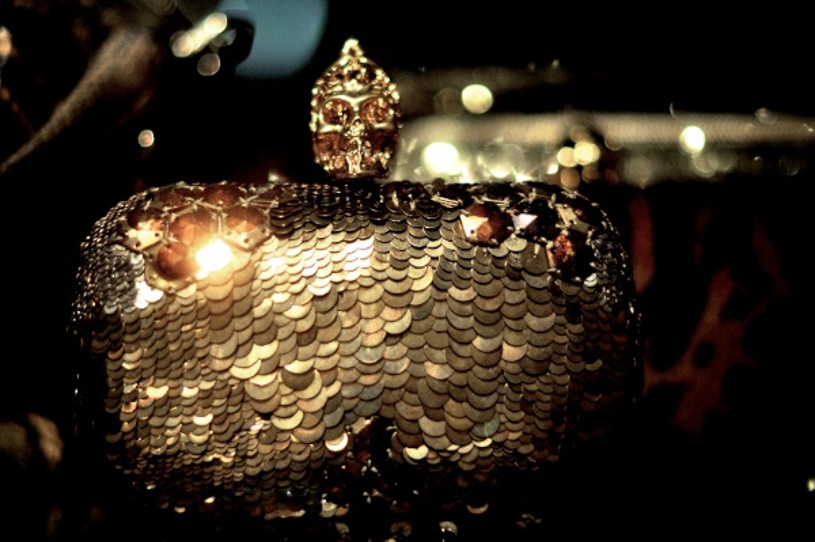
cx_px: 408
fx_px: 1696
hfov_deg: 27.0
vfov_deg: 18.2
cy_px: 271
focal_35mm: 75
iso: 640
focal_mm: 50
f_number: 1.4
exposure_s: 1/800
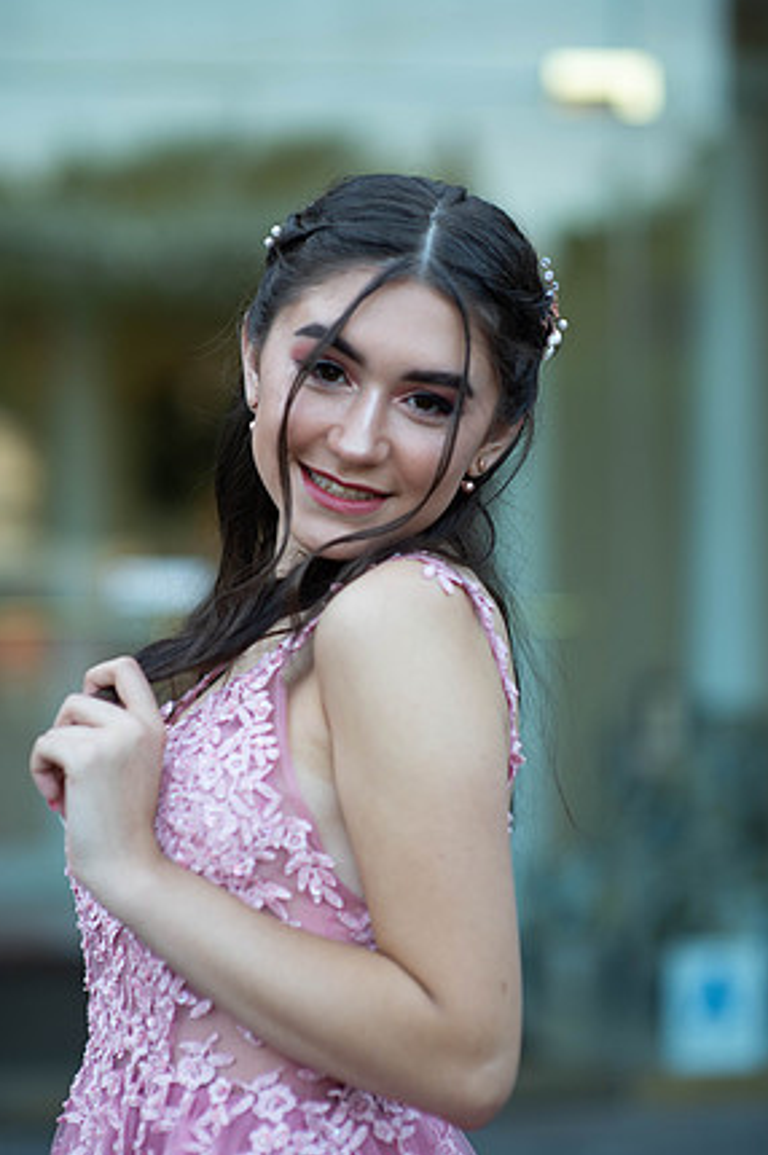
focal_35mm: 89
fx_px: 2852
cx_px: 380
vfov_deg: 22.9
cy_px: 599
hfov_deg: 15.3
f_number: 2
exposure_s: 1/640
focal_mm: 85
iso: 250
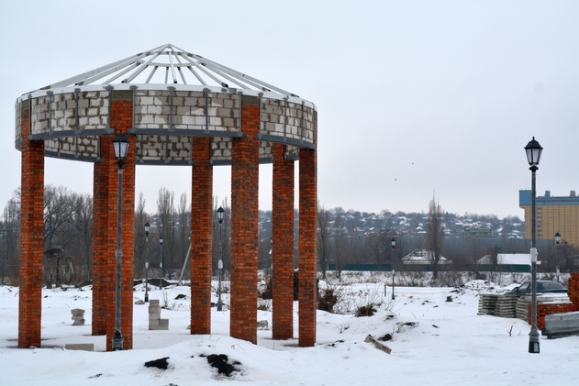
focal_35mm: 70
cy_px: 193
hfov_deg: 28.8
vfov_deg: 19.5
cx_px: 290
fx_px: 1126
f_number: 8
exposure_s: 1/250
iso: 140
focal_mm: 46
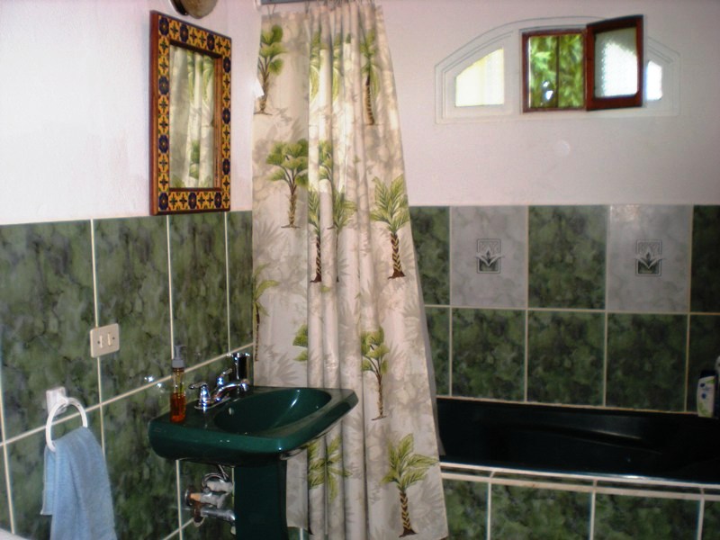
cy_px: 270
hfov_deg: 49.0
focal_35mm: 38
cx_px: 360
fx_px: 790
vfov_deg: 37.7
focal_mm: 6.3
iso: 145
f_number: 3.1
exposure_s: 1/60
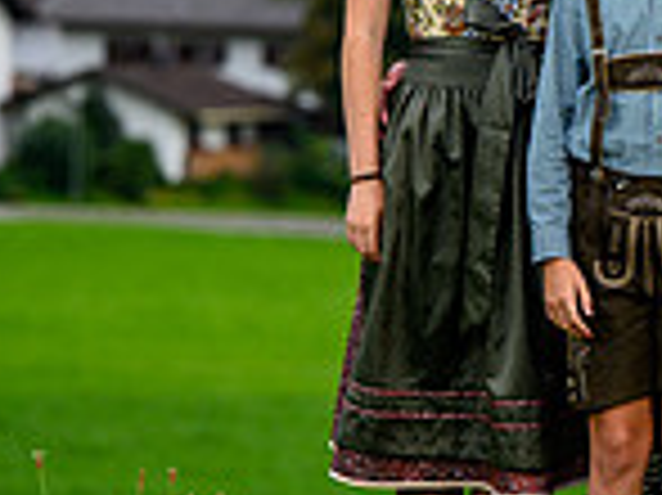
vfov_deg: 3.7
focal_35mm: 398
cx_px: 1018
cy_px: 40
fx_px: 7605
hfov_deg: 4.9
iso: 200
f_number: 3.5
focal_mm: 105
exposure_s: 1/160
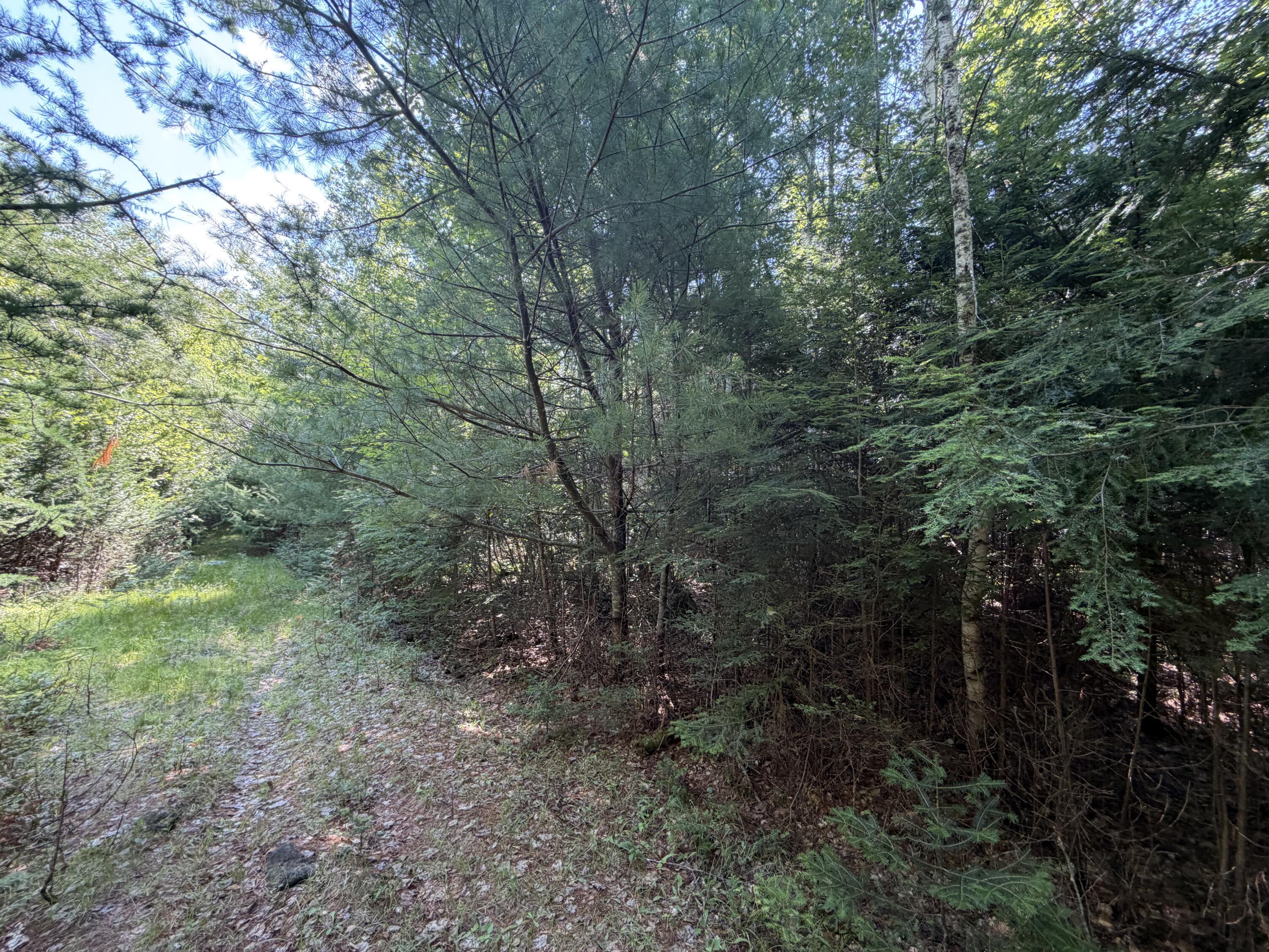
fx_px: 513
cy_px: 476
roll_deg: -0.8
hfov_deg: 102.1
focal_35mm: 14
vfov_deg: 85.7
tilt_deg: +8.2
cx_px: 634
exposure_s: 1/121
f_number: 2.2
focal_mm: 2.22
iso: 125
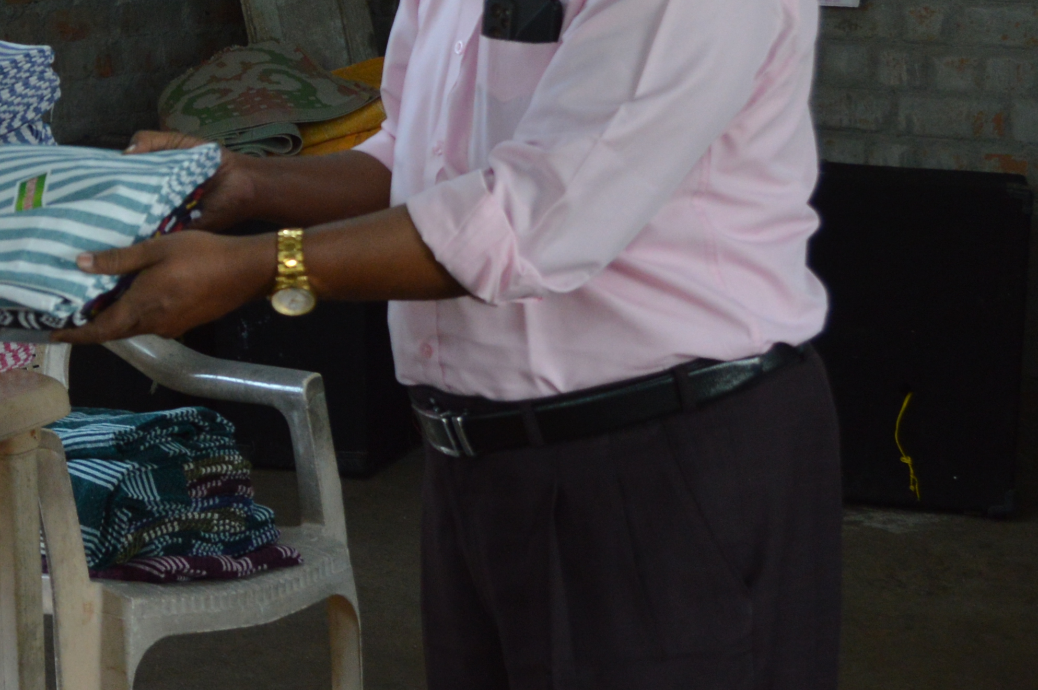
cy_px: 25
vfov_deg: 11.9
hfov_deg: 16.9
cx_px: -329
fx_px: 3270
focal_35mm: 114
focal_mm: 25
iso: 400
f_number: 5.6
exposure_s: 1/125
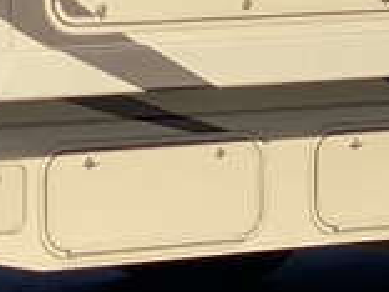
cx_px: 461
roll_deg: +0.2
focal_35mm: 399
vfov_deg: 3.7
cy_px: -45
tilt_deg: -1.6
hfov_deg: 5.0
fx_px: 4484
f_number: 2
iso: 20
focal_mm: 6
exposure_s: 1/1597
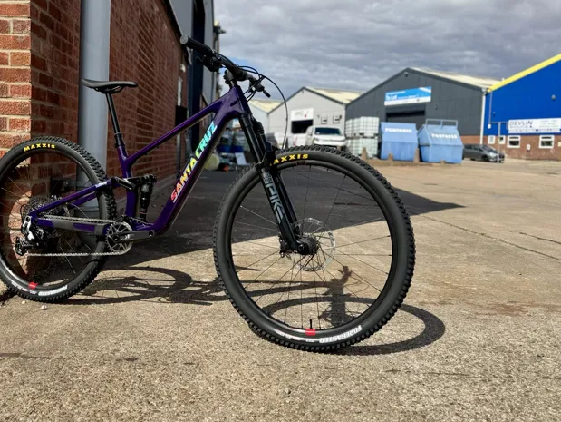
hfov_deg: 58.0
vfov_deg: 45.3
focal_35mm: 31
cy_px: 176
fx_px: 503
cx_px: 232
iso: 80
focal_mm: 6.76
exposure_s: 1/5714
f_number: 1.78
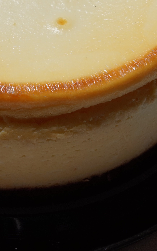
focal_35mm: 175
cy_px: 29
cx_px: 13
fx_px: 1198
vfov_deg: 11.9
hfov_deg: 7.5
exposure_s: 1/2
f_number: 11
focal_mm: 55
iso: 100
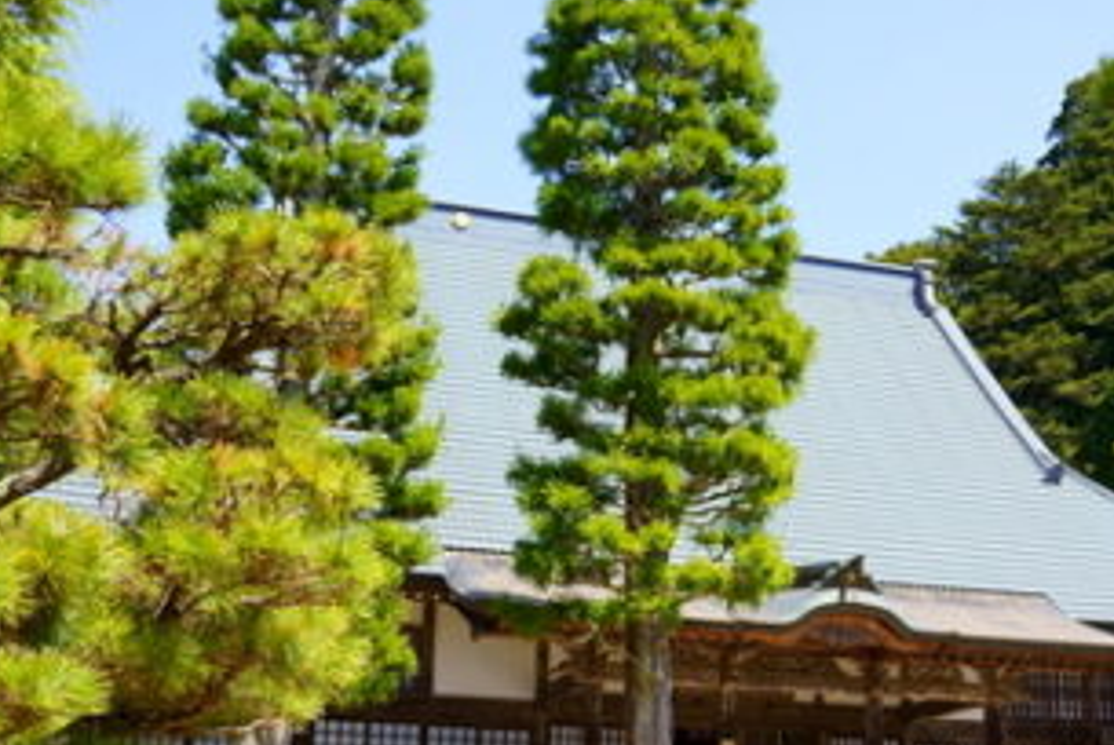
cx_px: 752
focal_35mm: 55
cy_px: 438
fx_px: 1704
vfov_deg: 24.6
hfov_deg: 35.8
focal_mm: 28
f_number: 8
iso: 100
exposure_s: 1/125
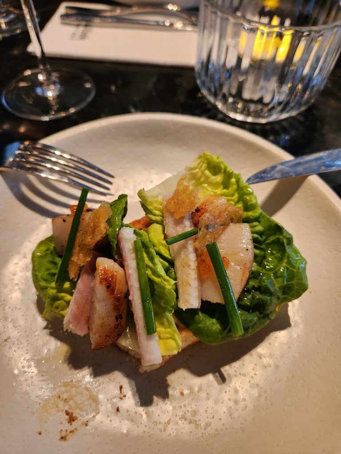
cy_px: 227
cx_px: 170
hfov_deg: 58.9
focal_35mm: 23
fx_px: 302
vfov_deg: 73.9
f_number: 1.8
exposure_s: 1/100
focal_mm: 5.4
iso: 400
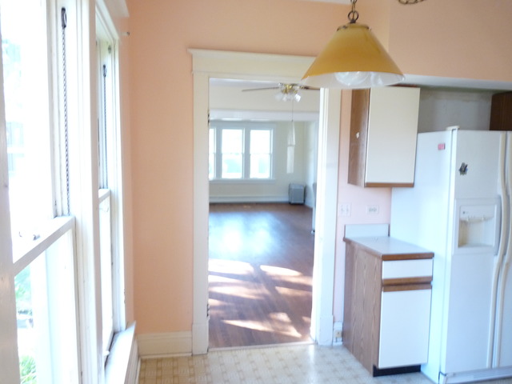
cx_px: 256
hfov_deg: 65.3
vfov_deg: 51.4
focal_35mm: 27
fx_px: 399
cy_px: 192
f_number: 2.8
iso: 320
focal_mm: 4.8
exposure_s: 1/30
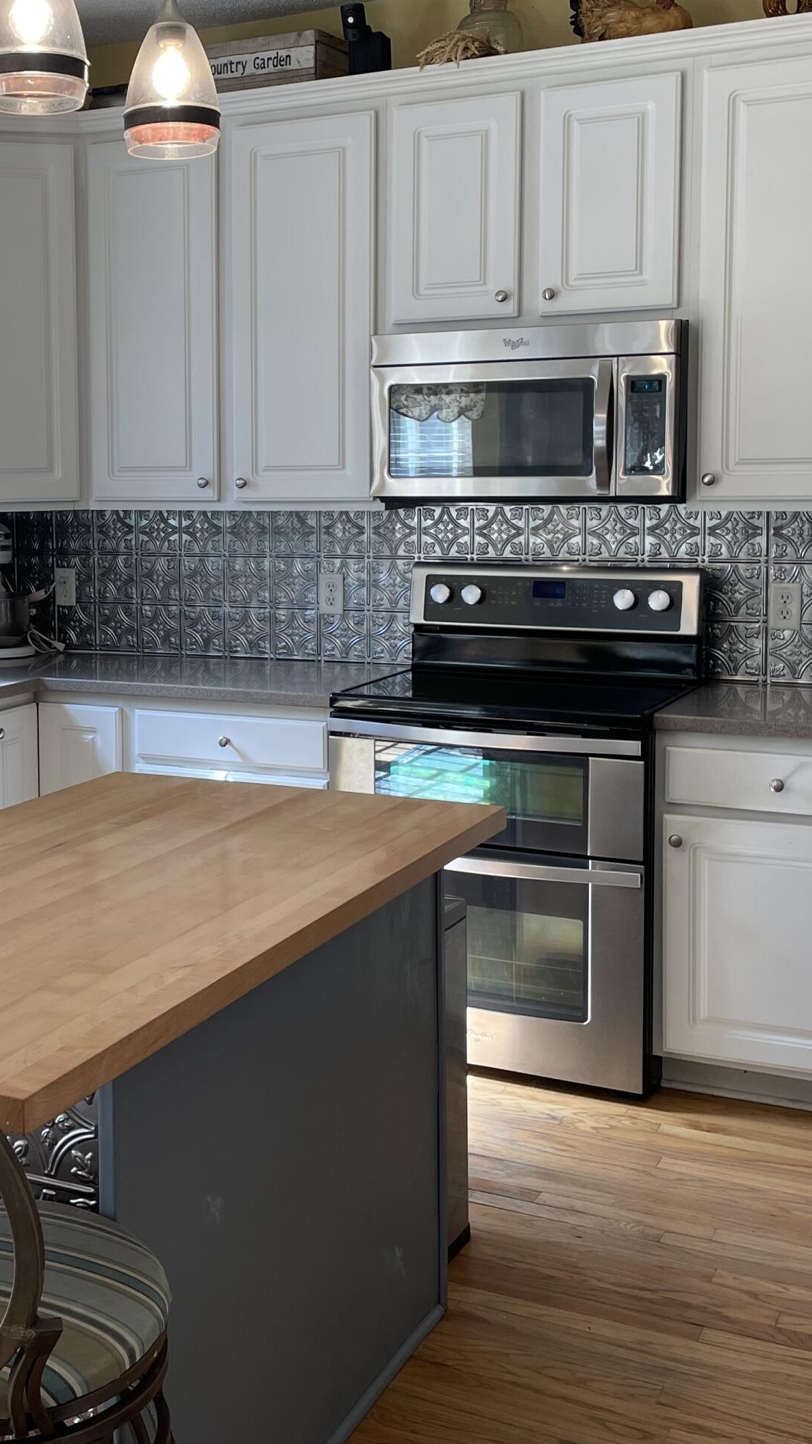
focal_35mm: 44
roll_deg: +1.1
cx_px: 108
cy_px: 614
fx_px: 1684
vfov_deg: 46.3
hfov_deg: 26.4
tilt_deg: -5.2
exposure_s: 1/120
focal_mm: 4.2
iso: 40
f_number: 1.6
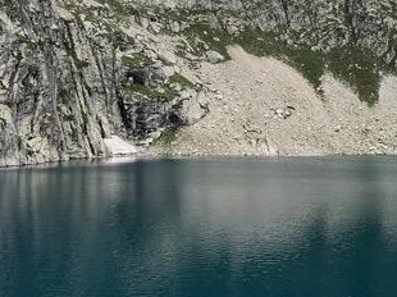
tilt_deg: +5.4
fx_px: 493
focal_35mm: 43
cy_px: 91
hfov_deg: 43.6
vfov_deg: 33.2
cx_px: 241
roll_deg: -0.3
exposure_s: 1/598
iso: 32
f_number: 1.8
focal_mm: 1.57
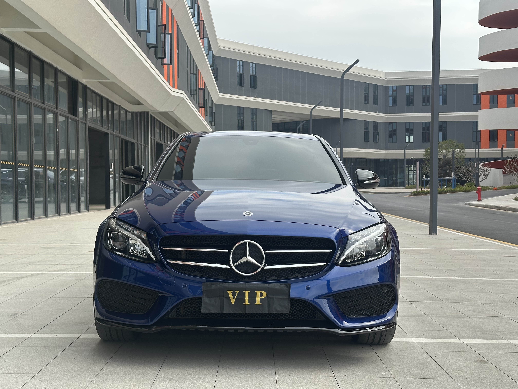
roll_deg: +0.3
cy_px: 194
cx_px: 259
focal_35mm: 48
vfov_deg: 30.3
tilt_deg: -0.7
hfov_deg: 39.7
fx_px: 718
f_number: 1.78
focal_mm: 6.86
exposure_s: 1/2358
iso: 64
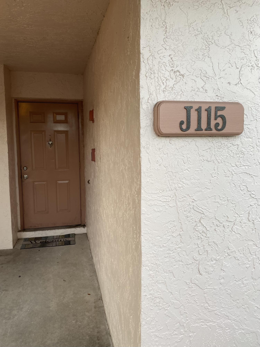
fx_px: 260
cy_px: 174
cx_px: 130
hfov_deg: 53.1
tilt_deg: -5.7
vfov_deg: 67.3
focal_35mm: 26
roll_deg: +1.9
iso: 50
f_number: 1.8
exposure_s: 1/120
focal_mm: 4.25
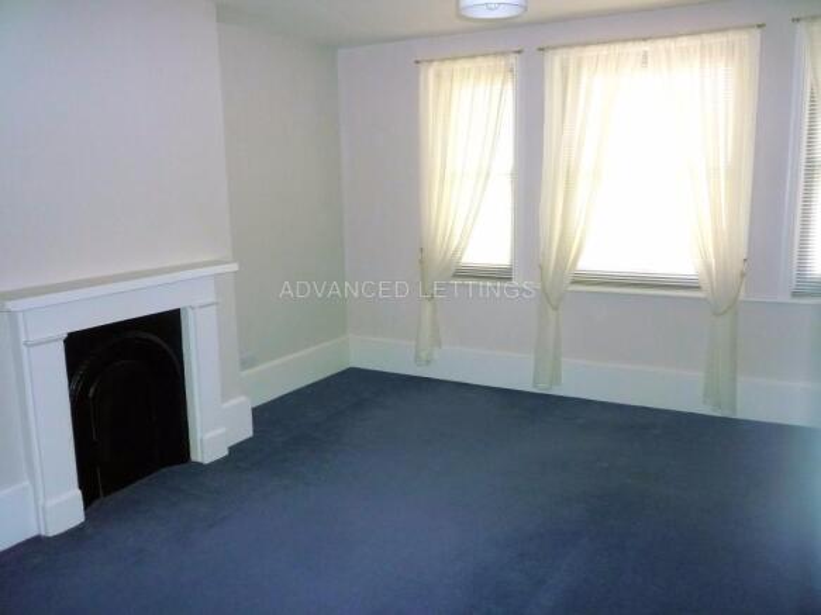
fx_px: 688
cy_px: 308
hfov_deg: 61.7
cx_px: 410
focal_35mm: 29
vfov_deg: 48.2
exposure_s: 1/60
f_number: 3.3
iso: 250
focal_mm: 5.2
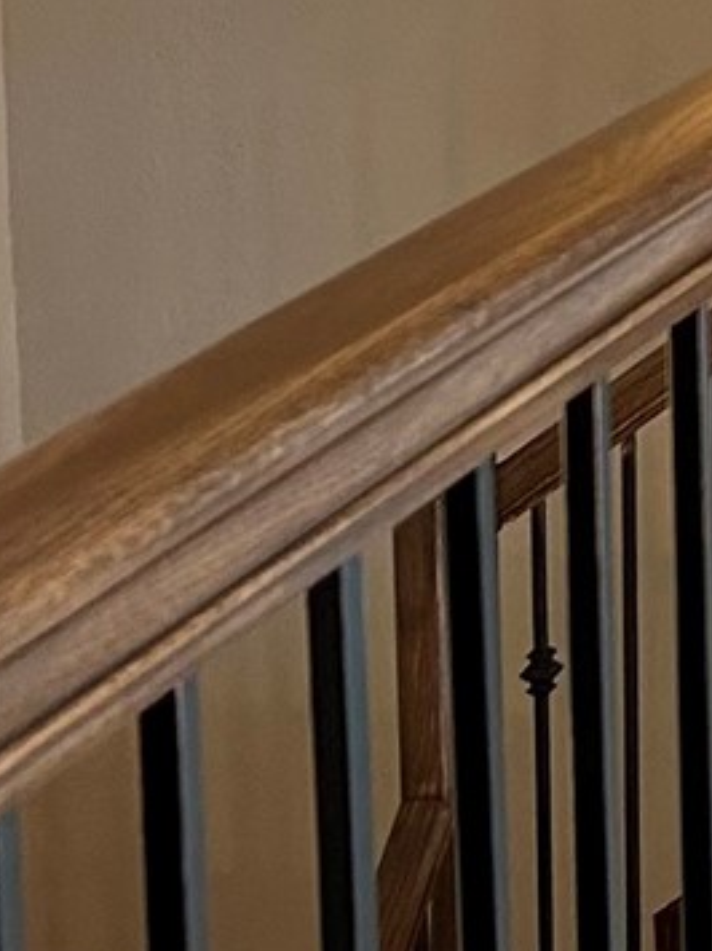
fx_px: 4116
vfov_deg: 12.9
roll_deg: -1.9
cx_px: 2018
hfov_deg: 8.5
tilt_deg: -8.1
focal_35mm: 150
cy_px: -174
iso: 160
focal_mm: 5.7
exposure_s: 1/60
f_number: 1.5
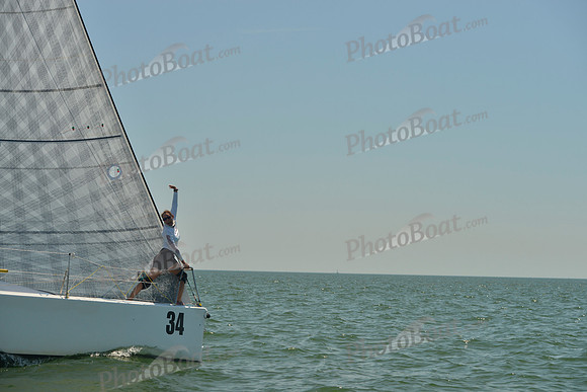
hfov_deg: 28.8
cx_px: 294
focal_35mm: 70
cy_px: 196
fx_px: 1142
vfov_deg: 19.5
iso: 200
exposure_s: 1/640
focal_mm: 70
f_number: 7.1
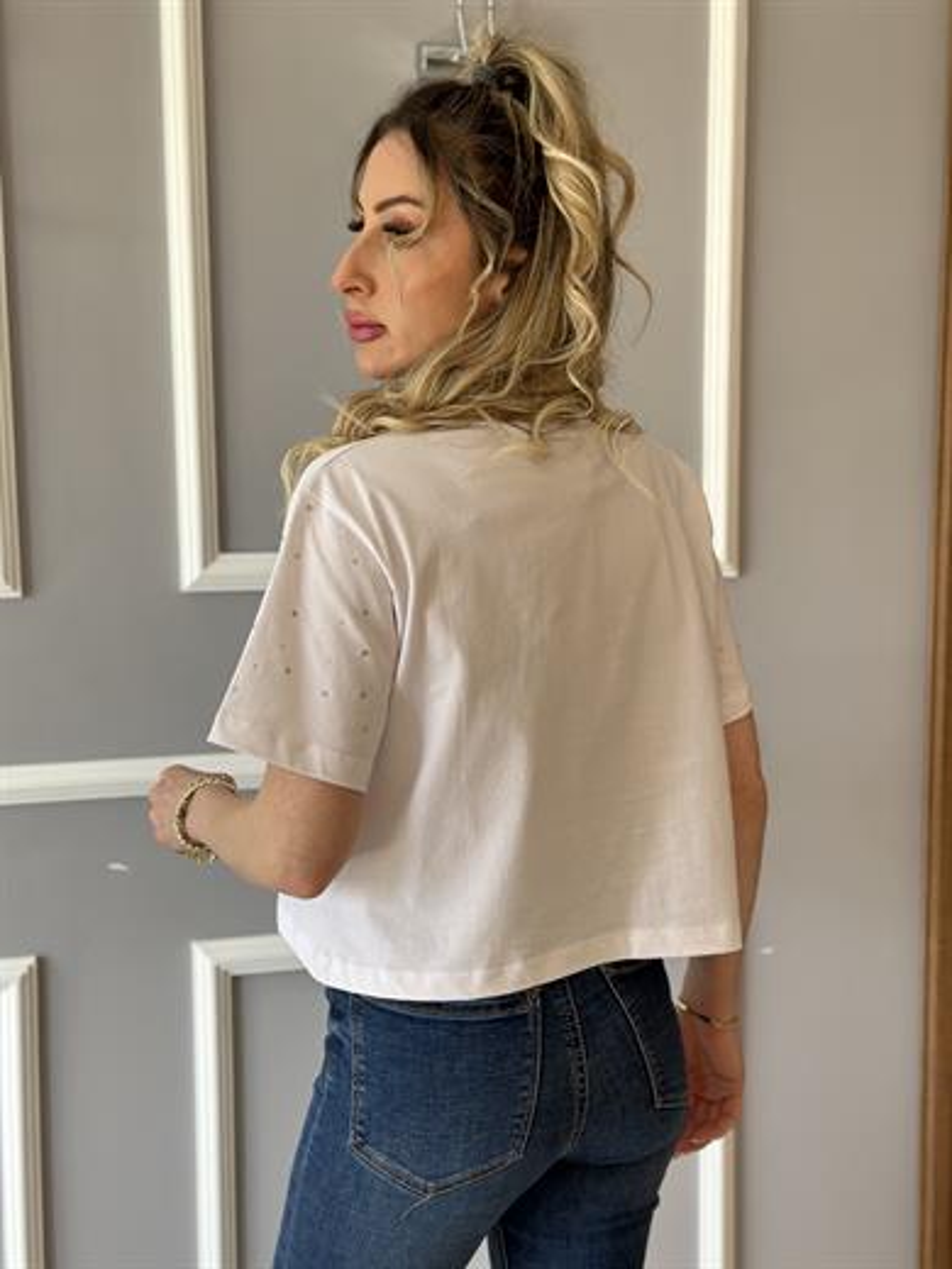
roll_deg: -0.1
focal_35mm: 48
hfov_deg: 30.3
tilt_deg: -5.9
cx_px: 476
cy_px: 634
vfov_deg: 39.7
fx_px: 1760
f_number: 1.78
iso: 80
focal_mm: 6.86
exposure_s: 1/187
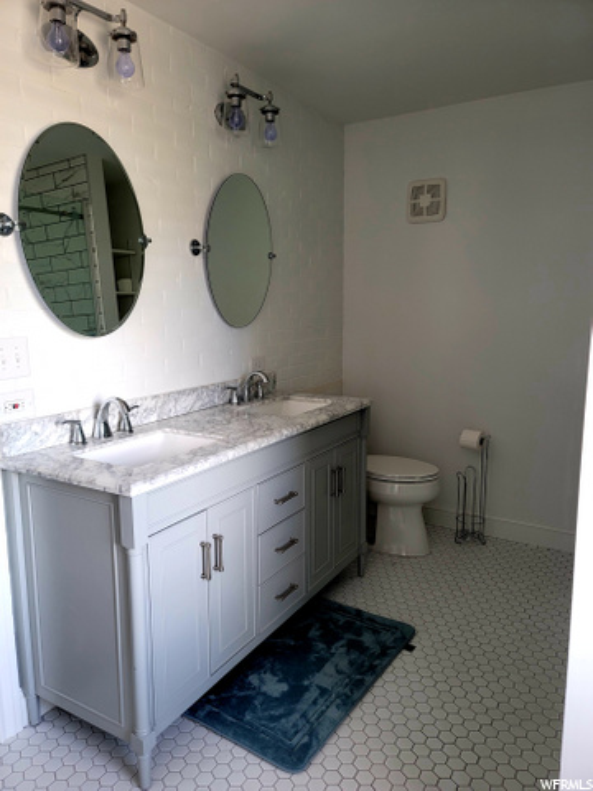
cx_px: 296
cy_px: 396
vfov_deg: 69.4
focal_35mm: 25
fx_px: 571
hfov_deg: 54.9
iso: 40
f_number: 1.8
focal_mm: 7
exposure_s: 1/15
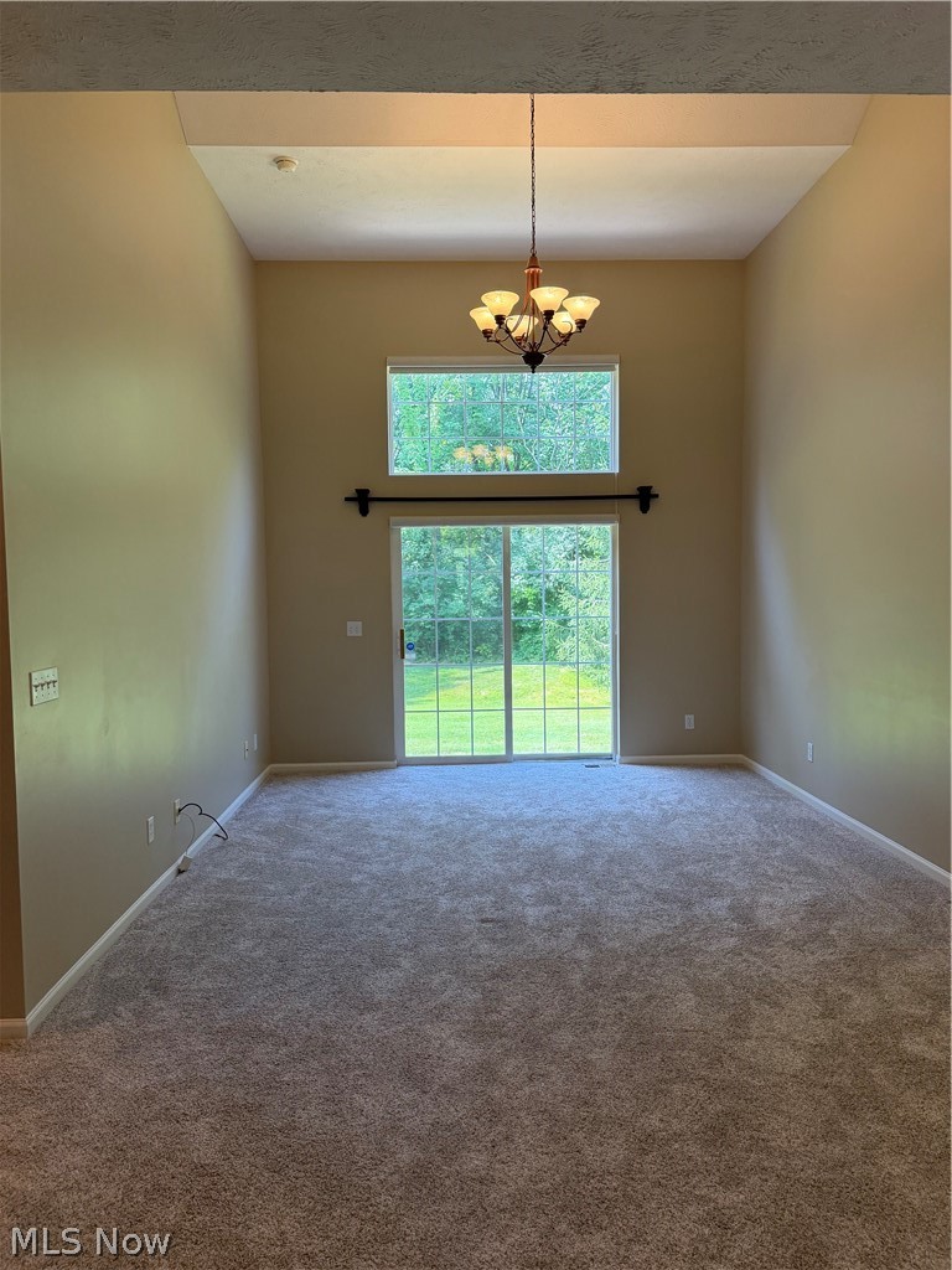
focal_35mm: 24
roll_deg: +0.8
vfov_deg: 71.6
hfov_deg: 56.8
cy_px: 635
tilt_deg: -2.0
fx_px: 880
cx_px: 476
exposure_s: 1/227
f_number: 1.78
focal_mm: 6.76
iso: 200
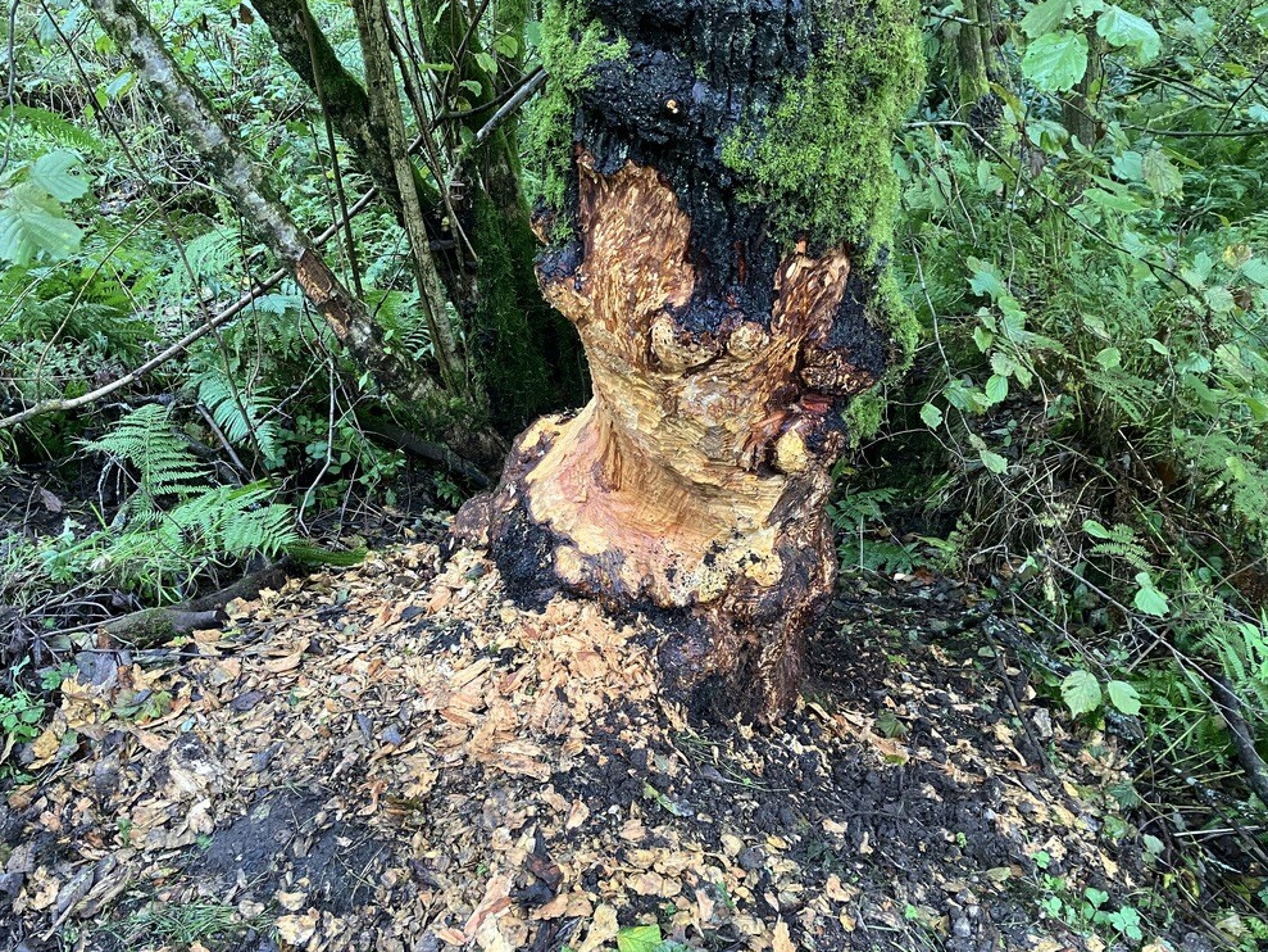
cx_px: 617
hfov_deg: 61.6
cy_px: 479
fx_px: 1062
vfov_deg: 48.2
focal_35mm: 29
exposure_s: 1/60
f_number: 1.8
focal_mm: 3.99
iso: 125
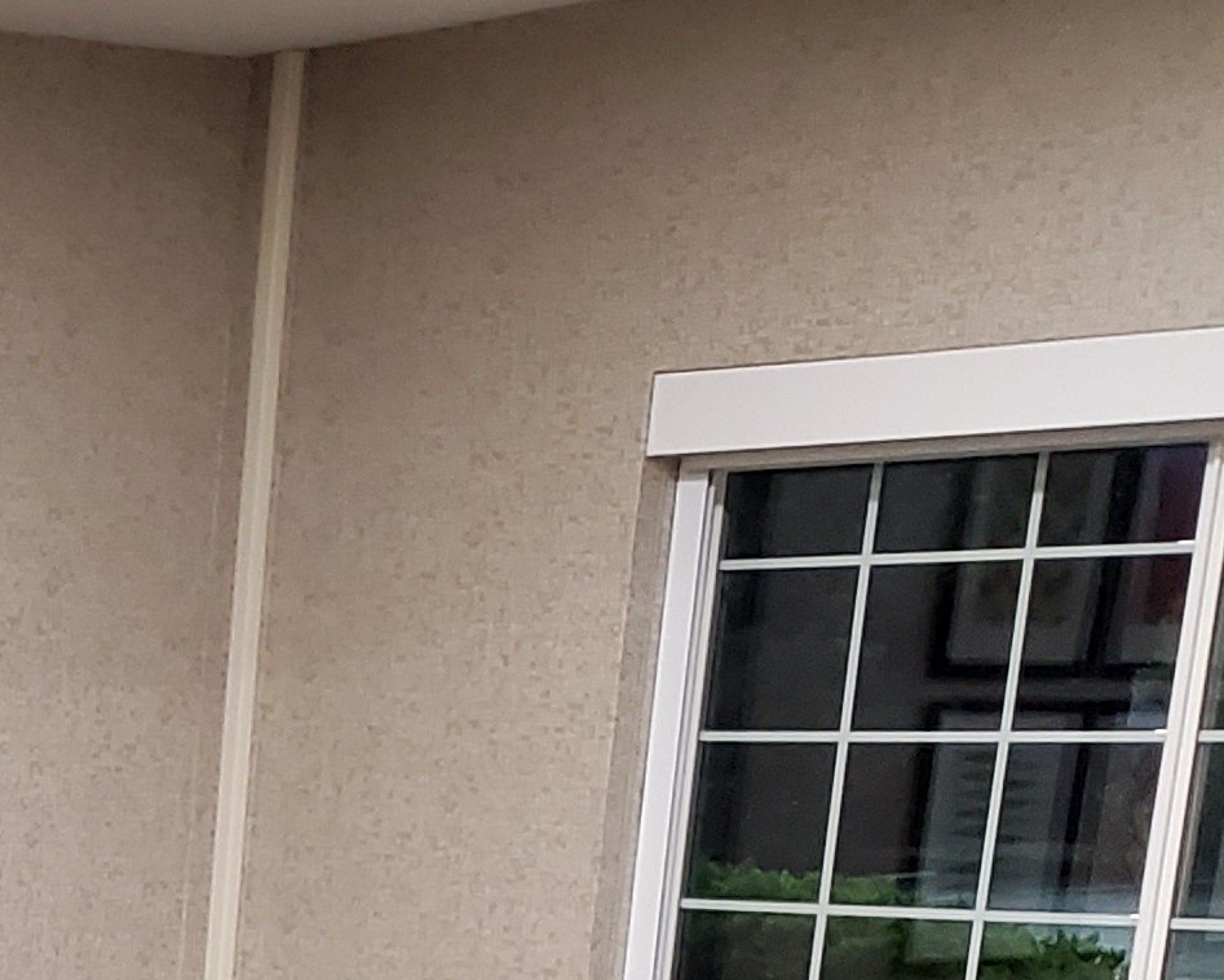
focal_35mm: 108
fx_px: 3913
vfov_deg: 12.8
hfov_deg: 15.0
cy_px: 1824
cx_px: -1106
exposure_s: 1/40
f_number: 1.5
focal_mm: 4.3
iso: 320
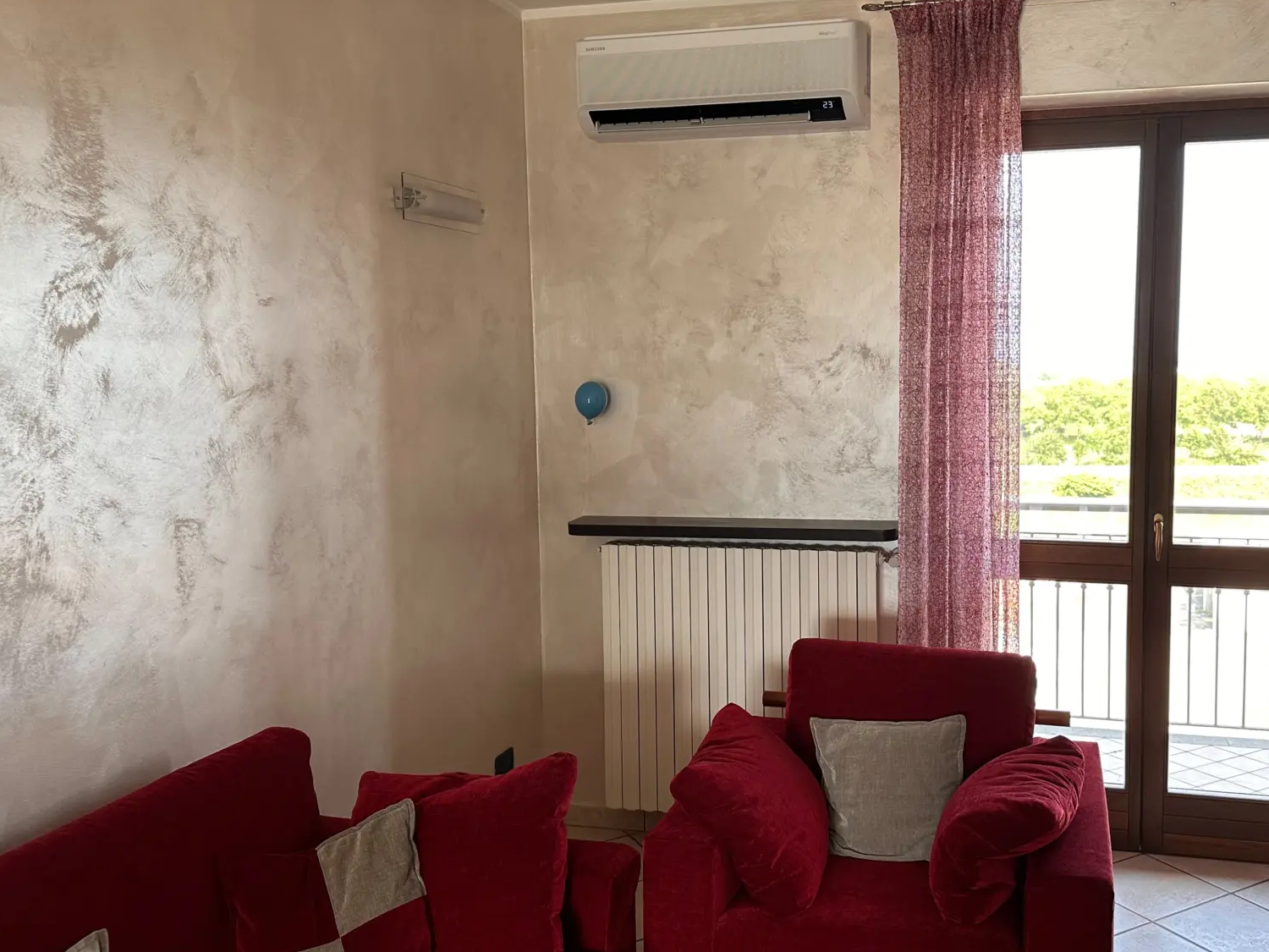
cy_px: 462
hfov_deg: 56.1
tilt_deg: -5.6
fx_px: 1173
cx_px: 794
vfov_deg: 44.2
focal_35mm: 32
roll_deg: +0.3
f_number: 1.78
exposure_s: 1/121
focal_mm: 6.86
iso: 160
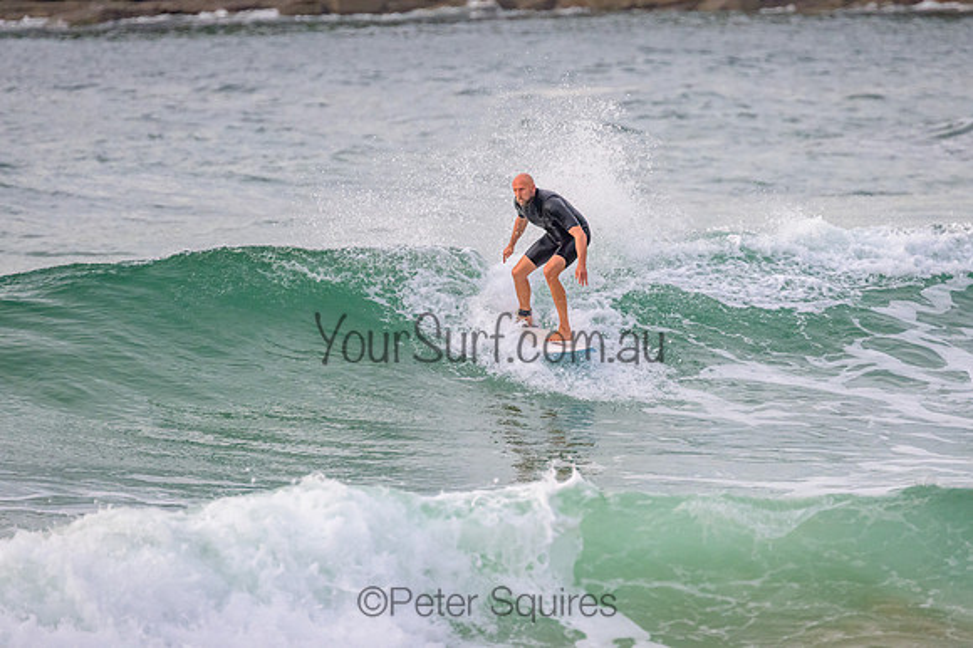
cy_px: 324
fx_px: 16207
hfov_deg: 3.4
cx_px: 486
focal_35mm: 600
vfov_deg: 2.3
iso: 720
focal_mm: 400
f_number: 5.6
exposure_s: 1/2500
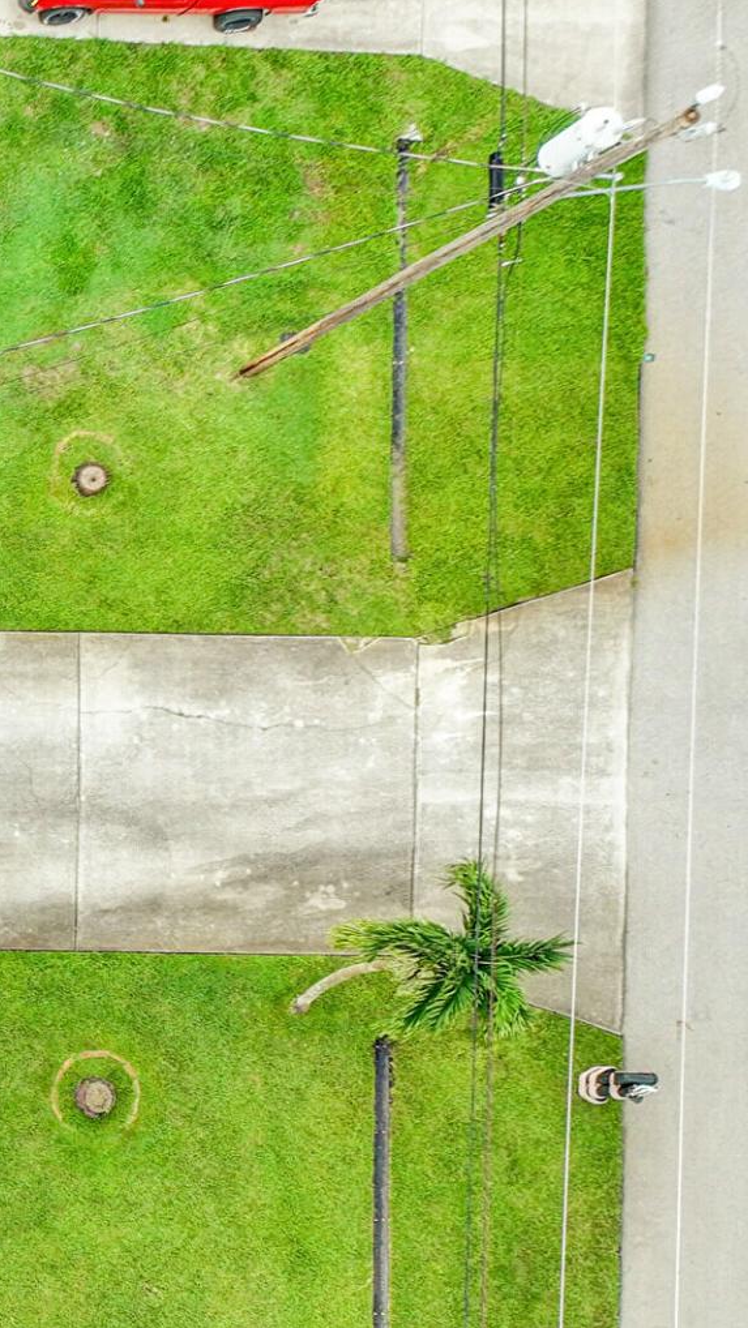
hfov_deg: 12.7
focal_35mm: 74
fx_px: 2608
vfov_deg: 27.7
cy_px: 1154
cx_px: -1047
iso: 100
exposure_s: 1/100
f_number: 2.8
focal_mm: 12.3
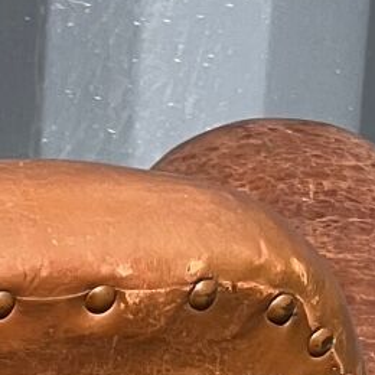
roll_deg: -0.5
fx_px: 6471
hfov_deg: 3.3
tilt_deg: -23.8
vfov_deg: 3.3
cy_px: 835
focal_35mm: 528
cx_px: -444
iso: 32
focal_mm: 9
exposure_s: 1/332
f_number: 2.8
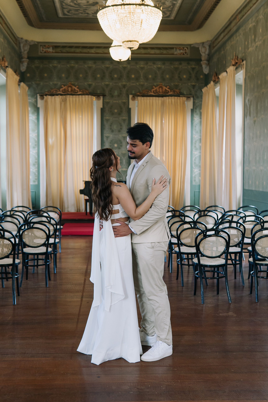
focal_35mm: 45
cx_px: 134
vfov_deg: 43.6
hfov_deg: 29.9
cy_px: 201
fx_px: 502
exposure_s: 1/200
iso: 500
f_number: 2.8
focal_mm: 30
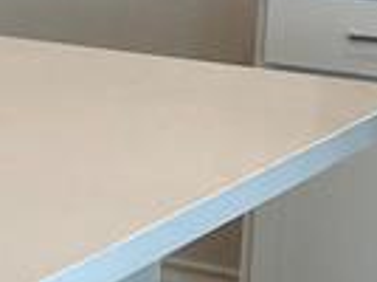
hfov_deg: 7.7
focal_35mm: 199
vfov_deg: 7.3
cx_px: -996
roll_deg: -0.8
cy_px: -118
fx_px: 2163
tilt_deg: -7.7
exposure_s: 1/120
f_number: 1.8
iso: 80
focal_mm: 4.25
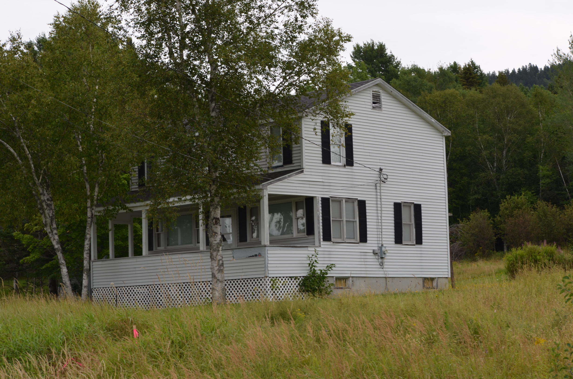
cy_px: 190
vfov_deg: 16.5
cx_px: 286
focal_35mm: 82
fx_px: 1310
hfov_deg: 24.7
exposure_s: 1/200
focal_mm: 55
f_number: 8
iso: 100
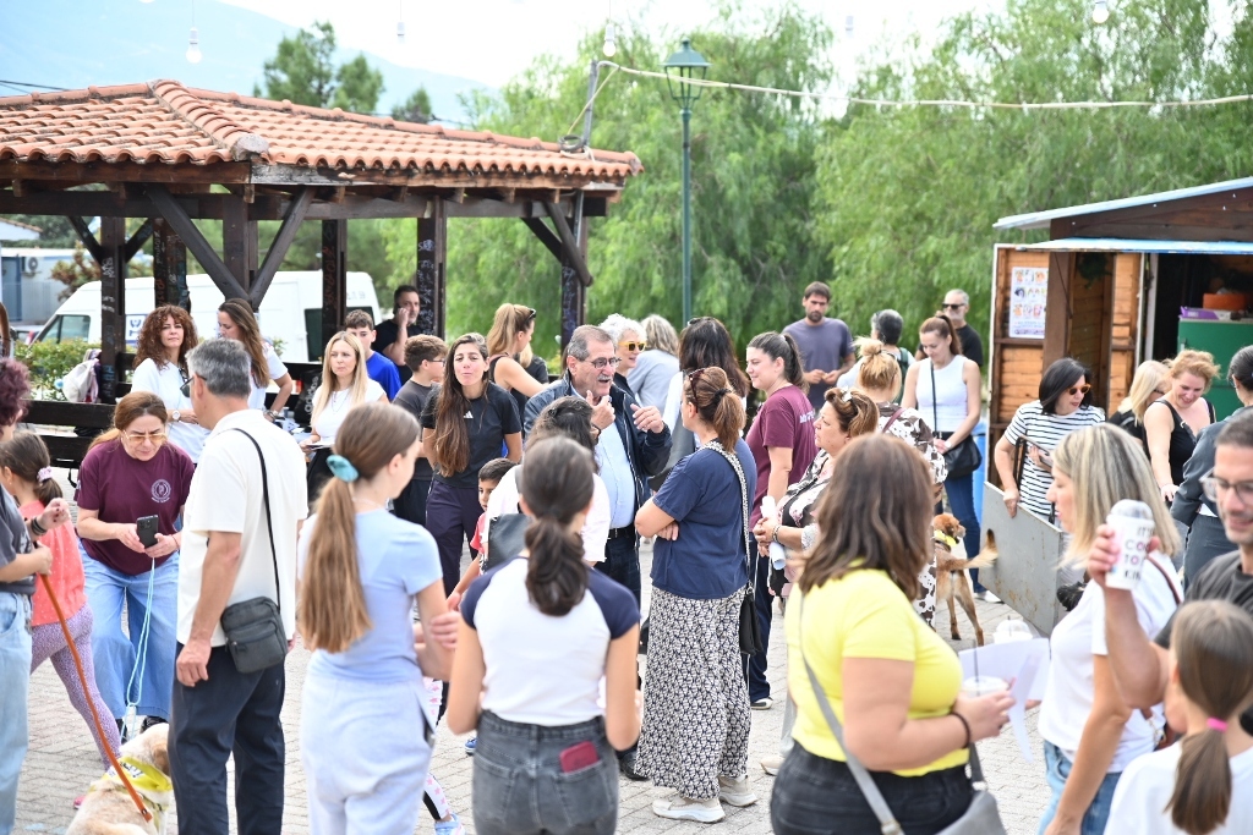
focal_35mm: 70
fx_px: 2437
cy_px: 418
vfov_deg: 19.5
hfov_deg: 28.8
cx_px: 626
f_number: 2.8
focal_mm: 70
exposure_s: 1/800
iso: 250
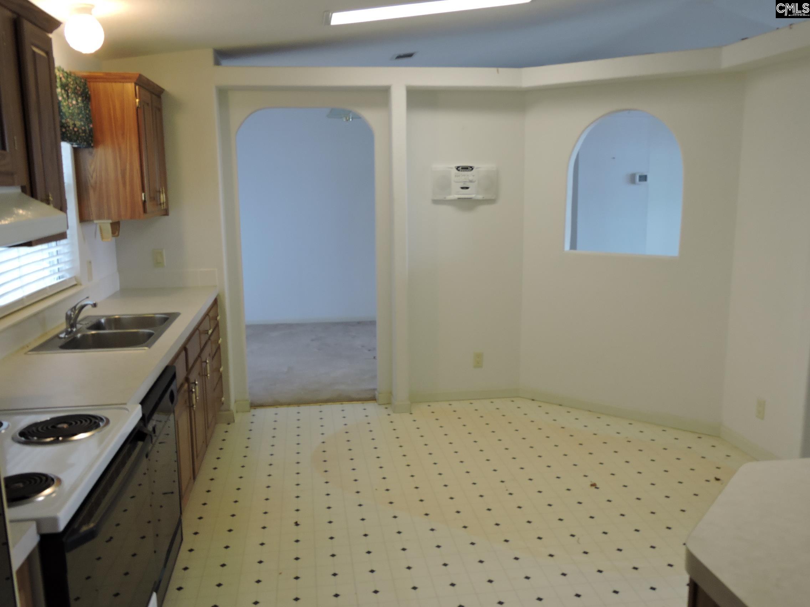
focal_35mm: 30
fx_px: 702
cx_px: 405
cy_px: 304
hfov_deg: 60.0
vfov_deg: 46.8
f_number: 3.5
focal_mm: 5.4
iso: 180
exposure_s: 1/30
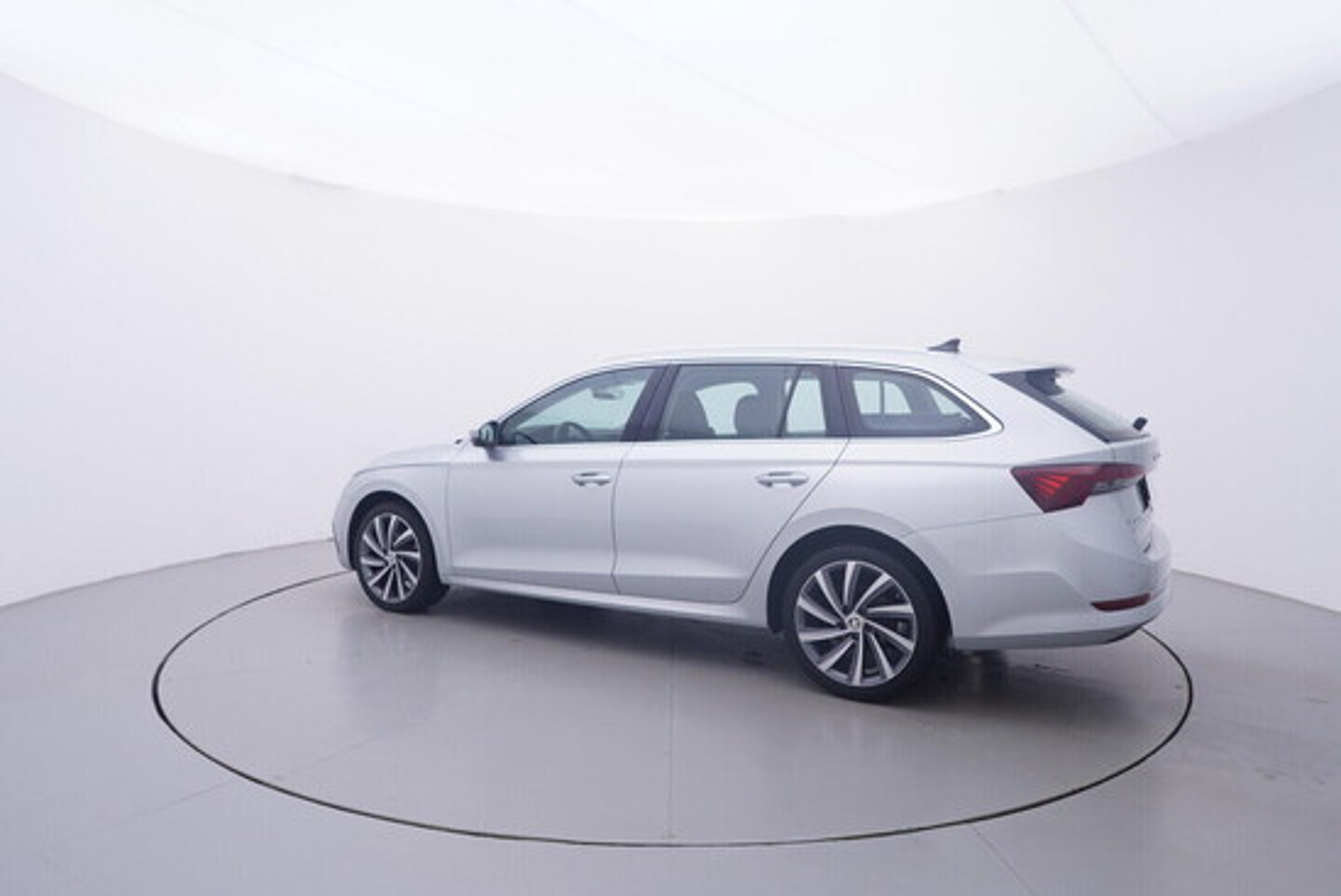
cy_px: 448
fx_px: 839
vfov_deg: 56.2
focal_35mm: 22
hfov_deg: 77.3
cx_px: 670
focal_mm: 15
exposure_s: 1/80
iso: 200
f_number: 5
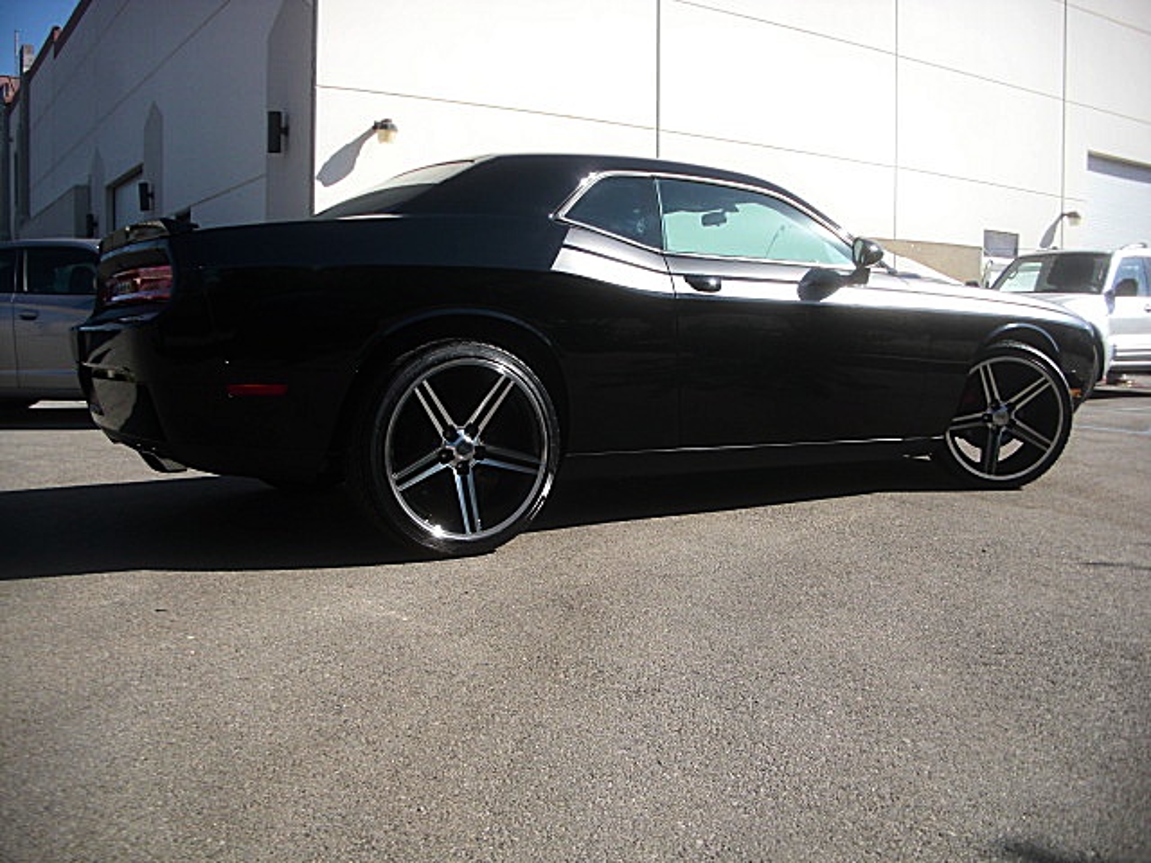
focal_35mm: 36
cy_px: 432
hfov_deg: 51.4
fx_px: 1197
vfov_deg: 39.7
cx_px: 576
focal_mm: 6.3
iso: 50
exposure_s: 1/500
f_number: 2.8
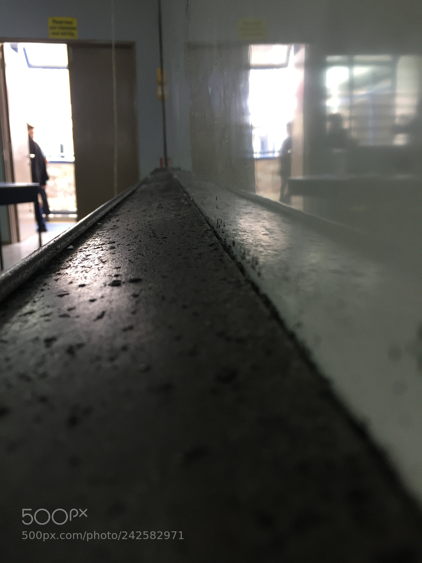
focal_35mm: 29
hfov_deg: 48.2
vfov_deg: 61.7
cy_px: 282
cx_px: 211
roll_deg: -0.6
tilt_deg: -13.1
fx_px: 471
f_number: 2.2
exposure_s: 1/33
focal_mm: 4.15
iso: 40
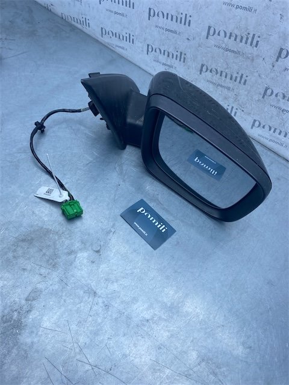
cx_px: 144
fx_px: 289
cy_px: 192
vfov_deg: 67.3
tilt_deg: -54.6
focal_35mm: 26
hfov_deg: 53.1
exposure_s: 1/949
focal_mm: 4.25
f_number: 1.8
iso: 32
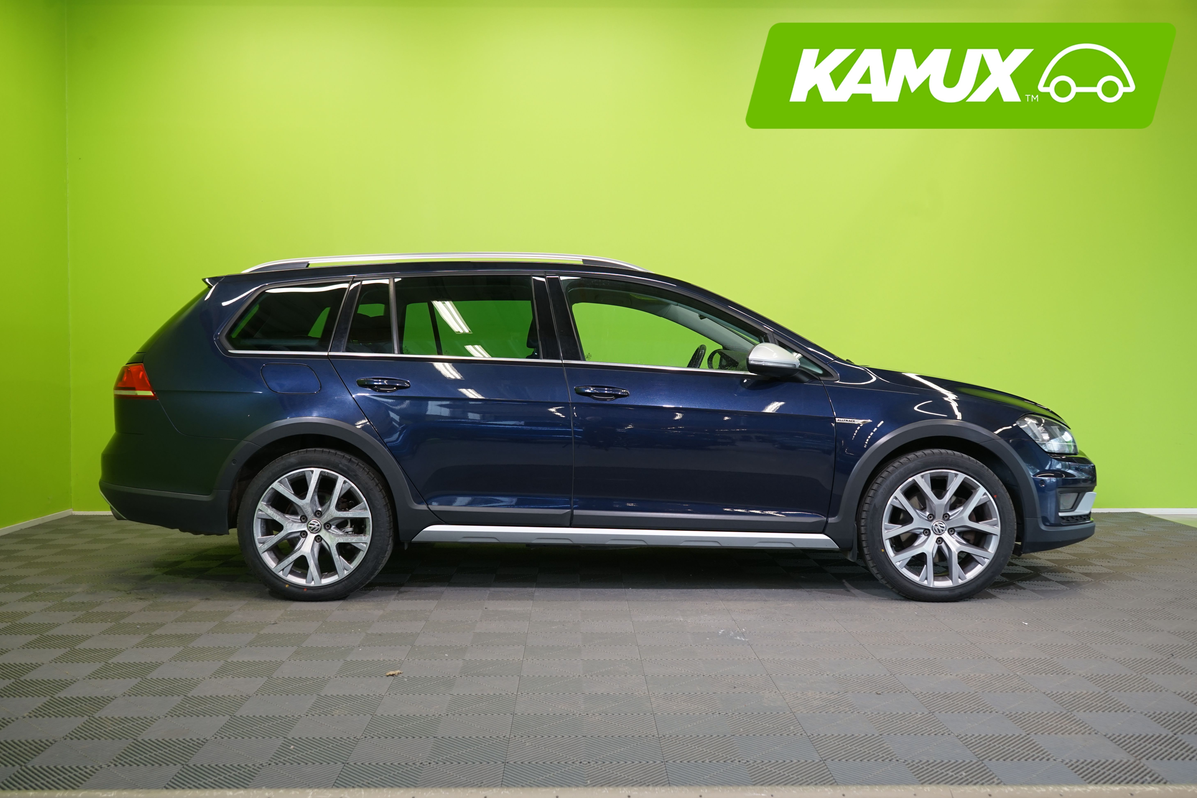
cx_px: 590
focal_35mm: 33
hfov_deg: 57.2
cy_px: 395
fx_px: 1097
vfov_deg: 40.0
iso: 500
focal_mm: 32
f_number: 6.3
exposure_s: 1/30
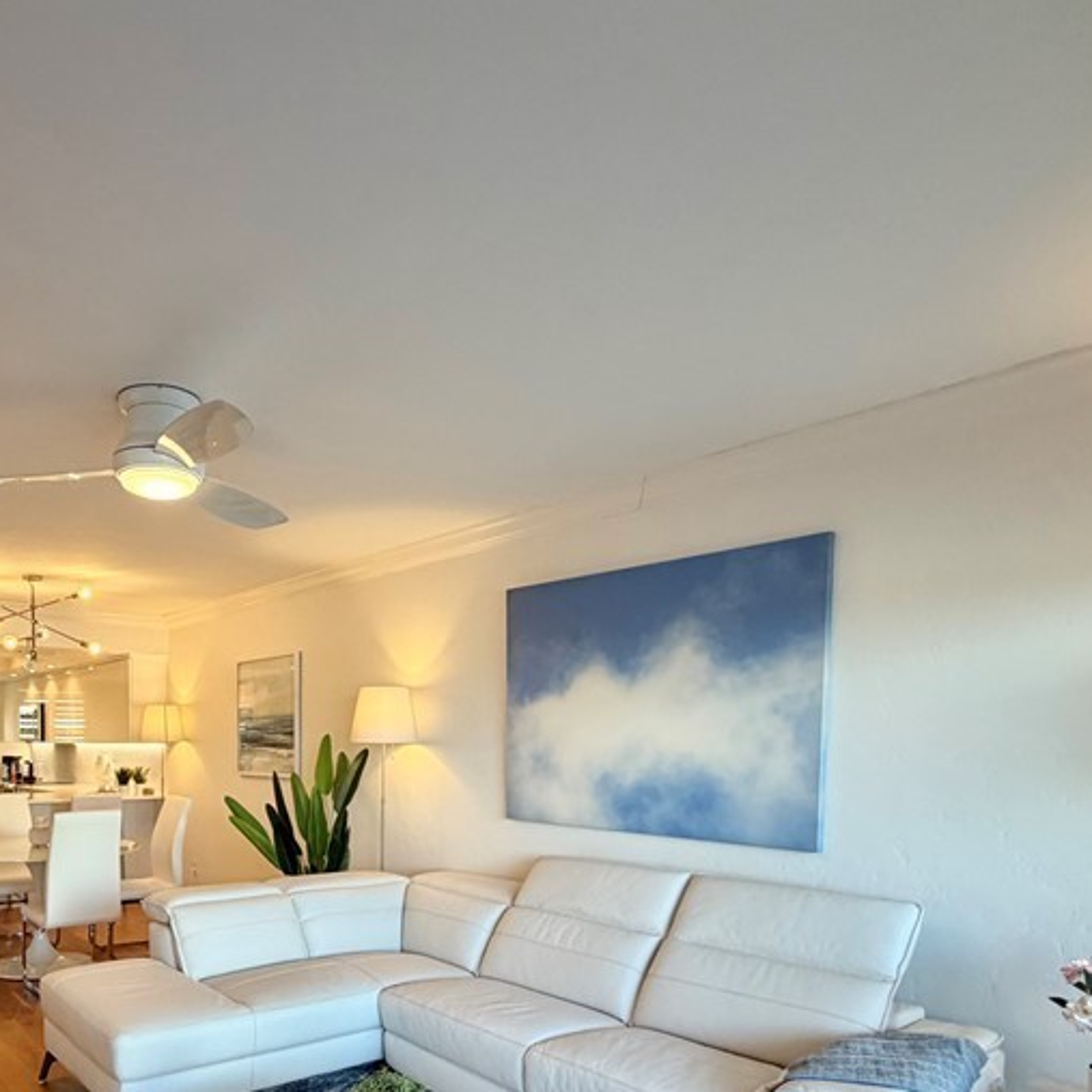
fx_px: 892
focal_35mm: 25
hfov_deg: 60.7
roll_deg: +0.2
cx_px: 325
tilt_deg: -3.4
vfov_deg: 60.3
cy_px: 784
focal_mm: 2.22
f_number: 2.2
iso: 200
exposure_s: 1/120
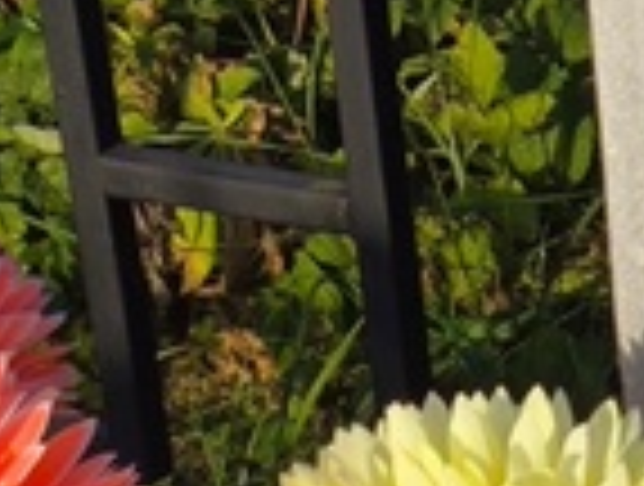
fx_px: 5204
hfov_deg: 6.8
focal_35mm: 279
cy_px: 652
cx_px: 1304
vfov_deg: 5.3
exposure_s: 1/1351
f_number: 1.7
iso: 50
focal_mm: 4.71
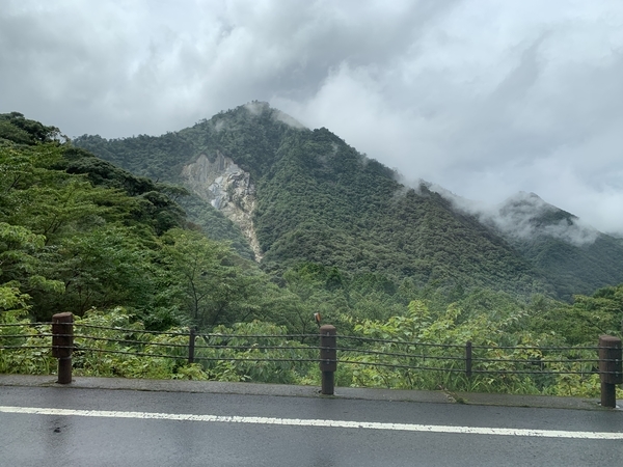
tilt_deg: +1.4
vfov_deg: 53.1
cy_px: 234
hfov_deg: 67.3
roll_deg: +1.9
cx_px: 312
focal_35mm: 26
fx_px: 468
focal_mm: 4.25
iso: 25
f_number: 1.8
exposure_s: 1/822
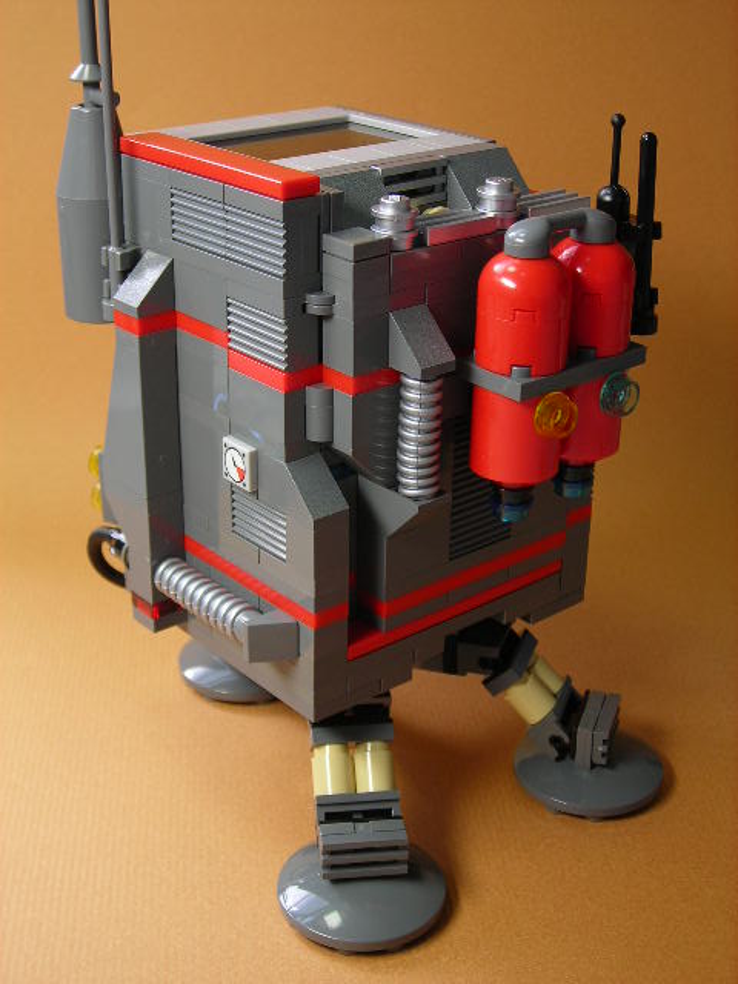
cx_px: 369
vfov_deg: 34.9
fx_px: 1563
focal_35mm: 55
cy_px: 492
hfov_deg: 26.6
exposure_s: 1/41.1
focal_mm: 9.1
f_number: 3.6
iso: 50
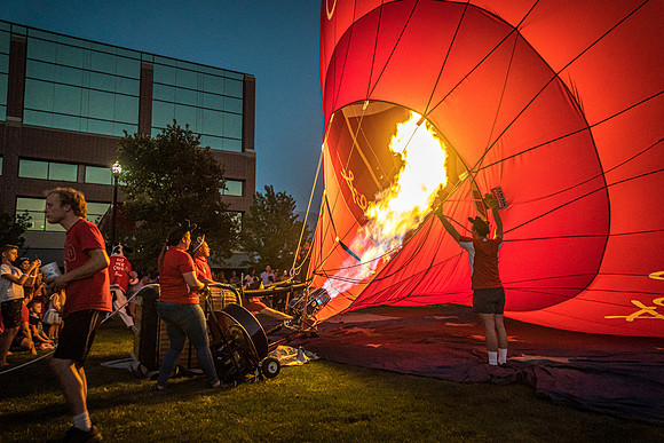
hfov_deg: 67.4
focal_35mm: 27
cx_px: 332
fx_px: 498
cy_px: 222
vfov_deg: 48.0
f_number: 3.5
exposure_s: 1/125
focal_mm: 18
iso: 2000
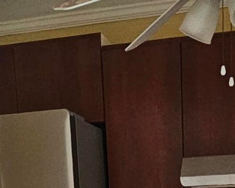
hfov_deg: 25.1
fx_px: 529
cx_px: 112
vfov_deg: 17.0
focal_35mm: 76
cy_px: 328
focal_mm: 2.2
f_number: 2.2
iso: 320
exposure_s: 1/77.4
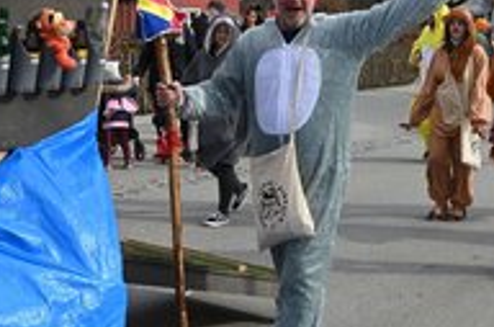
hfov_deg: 28.0
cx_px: 391
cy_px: 113
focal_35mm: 71
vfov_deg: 19.0
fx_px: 972
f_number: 22
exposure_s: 1/200
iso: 1000
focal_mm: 34
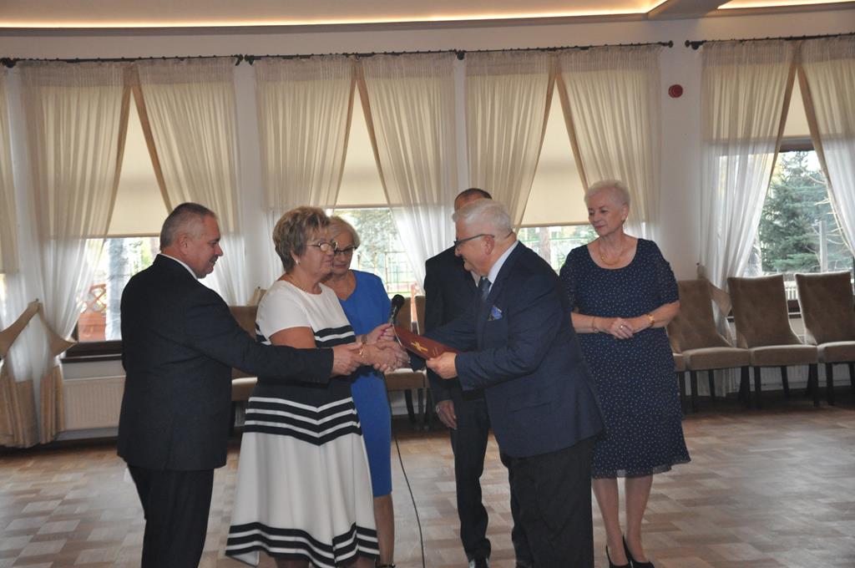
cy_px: 284
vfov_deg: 25.7
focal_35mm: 52
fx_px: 1245
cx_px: 428
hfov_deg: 37.9
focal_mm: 35
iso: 1800
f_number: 4.5
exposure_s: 1/60
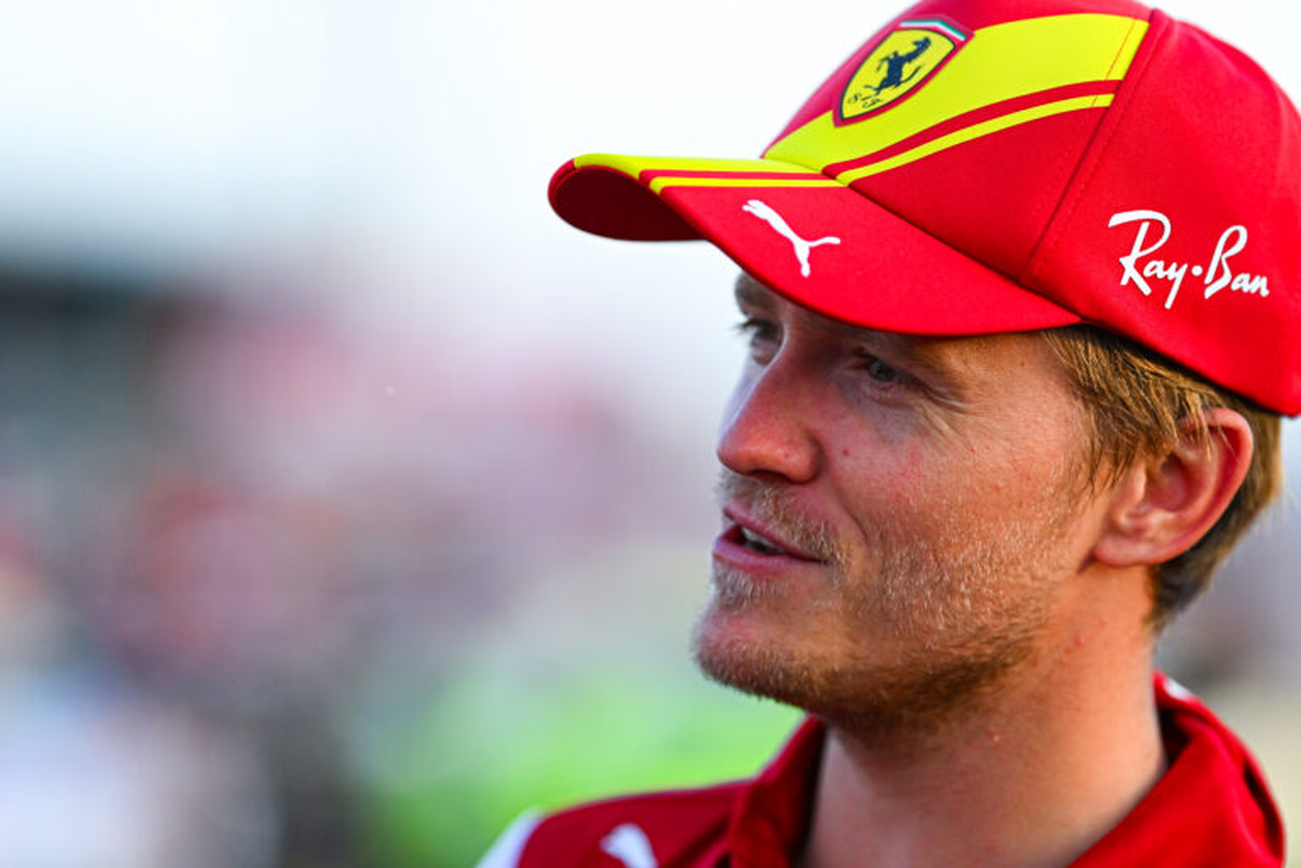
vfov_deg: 6.8
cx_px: 650
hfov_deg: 10.2
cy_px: 434
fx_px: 7299
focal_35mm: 202
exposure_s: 1/5000
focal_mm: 135
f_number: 1.8
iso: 800
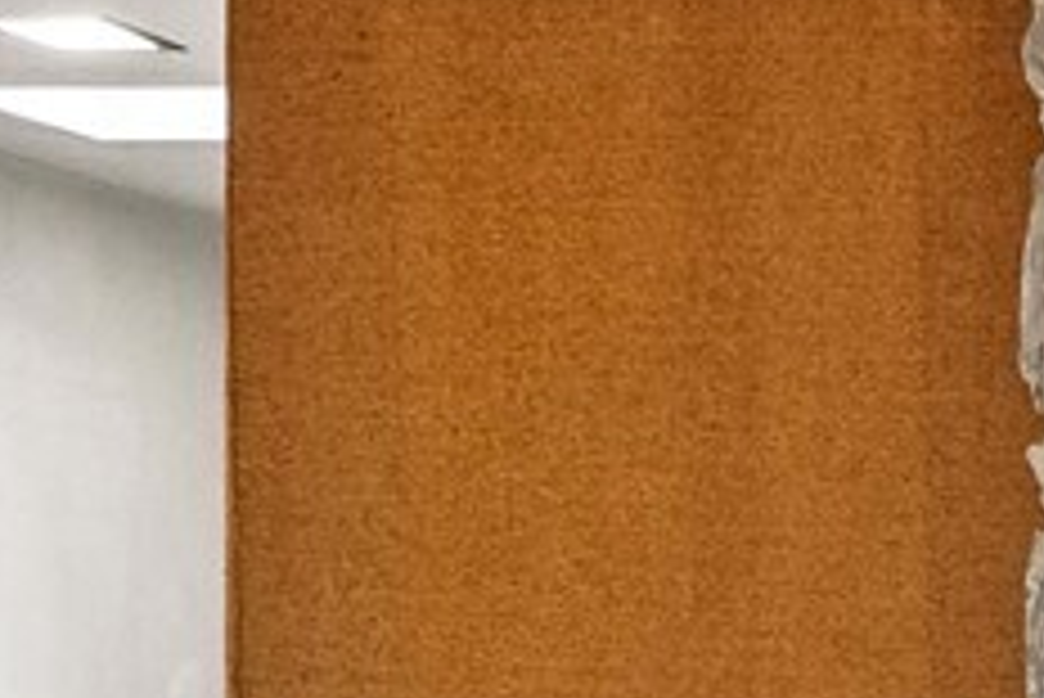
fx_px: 2757
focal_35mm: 95
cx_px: 1744
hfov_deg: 18.1
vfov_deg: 13.8
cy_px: 937
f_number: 7.1
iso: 6400
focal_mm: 13
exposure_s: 1/5
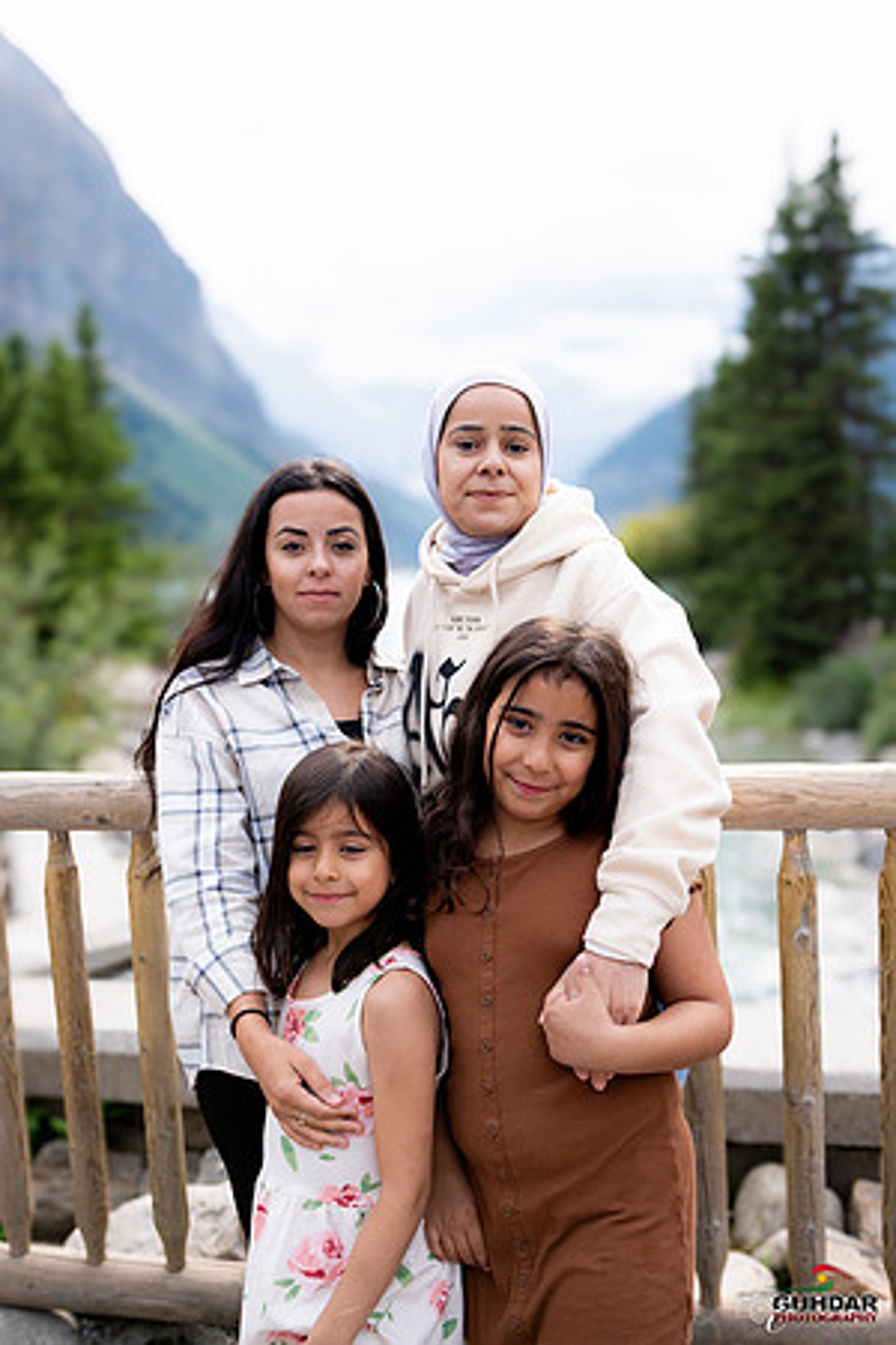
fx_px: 1307
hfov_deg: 37.9
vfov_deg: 54.4
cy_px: 672
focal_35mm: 35
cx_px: 448
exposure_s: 1/2500
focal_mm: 35
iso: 200
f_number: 3.2
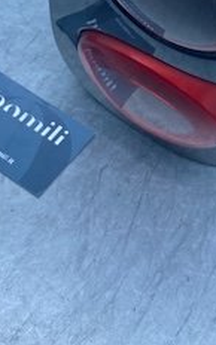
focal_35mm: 76
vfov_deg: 24.8
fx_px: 716
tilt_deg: -42.8
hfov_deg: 16.5
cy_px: -57
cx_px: 249
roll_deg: -13.9
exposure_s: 1/626
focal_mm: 4.25
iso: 32
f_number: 1.8
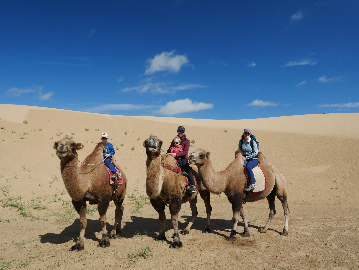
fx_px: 249
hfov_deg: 71.6
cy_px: 135
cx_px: 180
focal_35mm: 24
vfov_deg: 56.8
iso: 200
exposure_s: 1/500
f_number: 5.6
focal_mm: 12
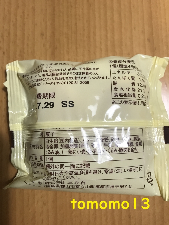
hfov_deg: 49.7
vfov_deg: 63.4
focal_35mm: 28
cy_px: 112
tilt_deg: -84.5
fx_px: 182
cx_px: 84
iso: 25
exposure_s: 1/40
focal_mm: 3.99
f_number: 1.8
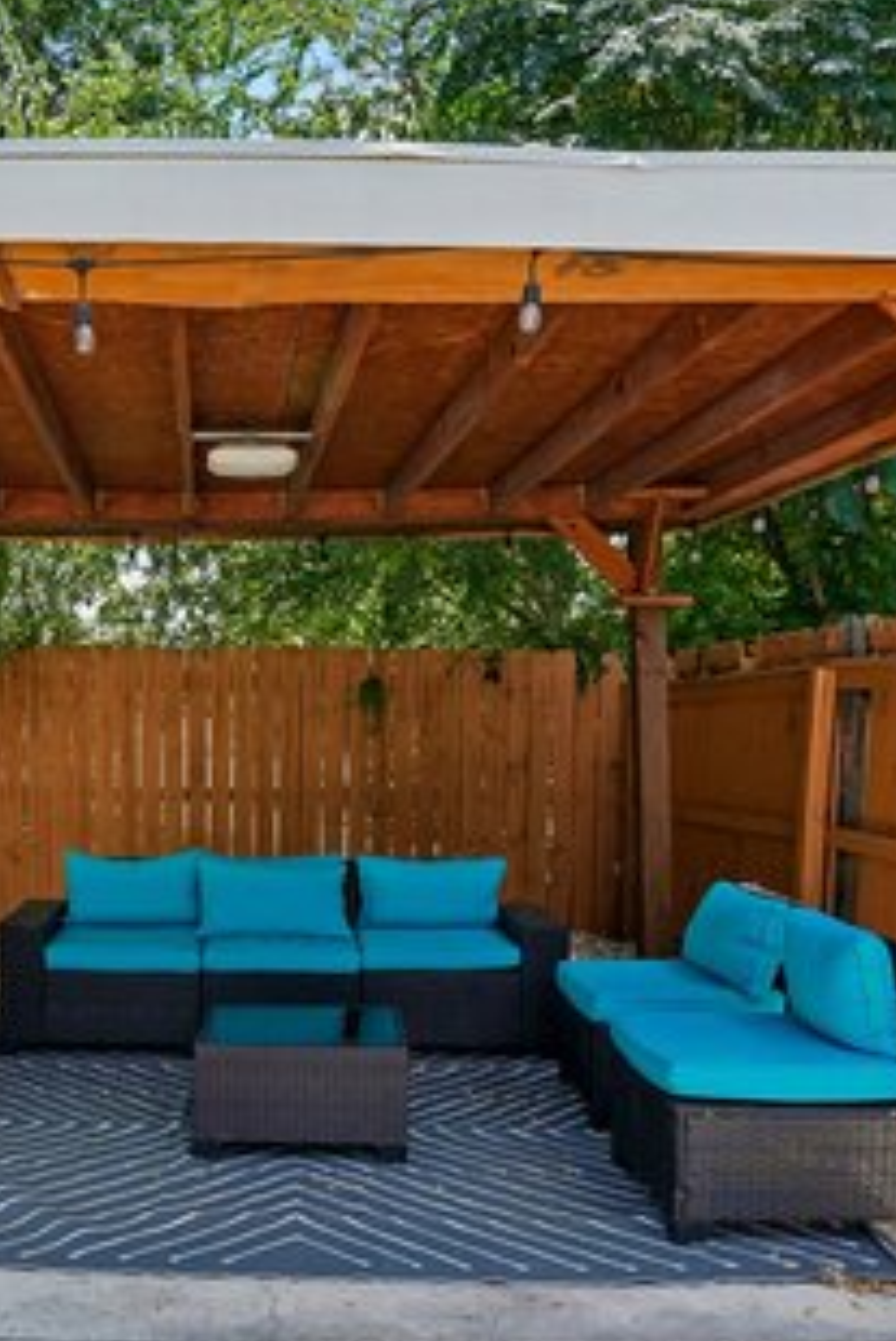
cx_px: 229
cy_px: 742
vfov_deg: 57.1
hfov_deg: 39.0
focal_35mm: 33
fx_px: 1231
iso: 200
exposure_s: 1/160
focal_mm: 16
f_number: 9
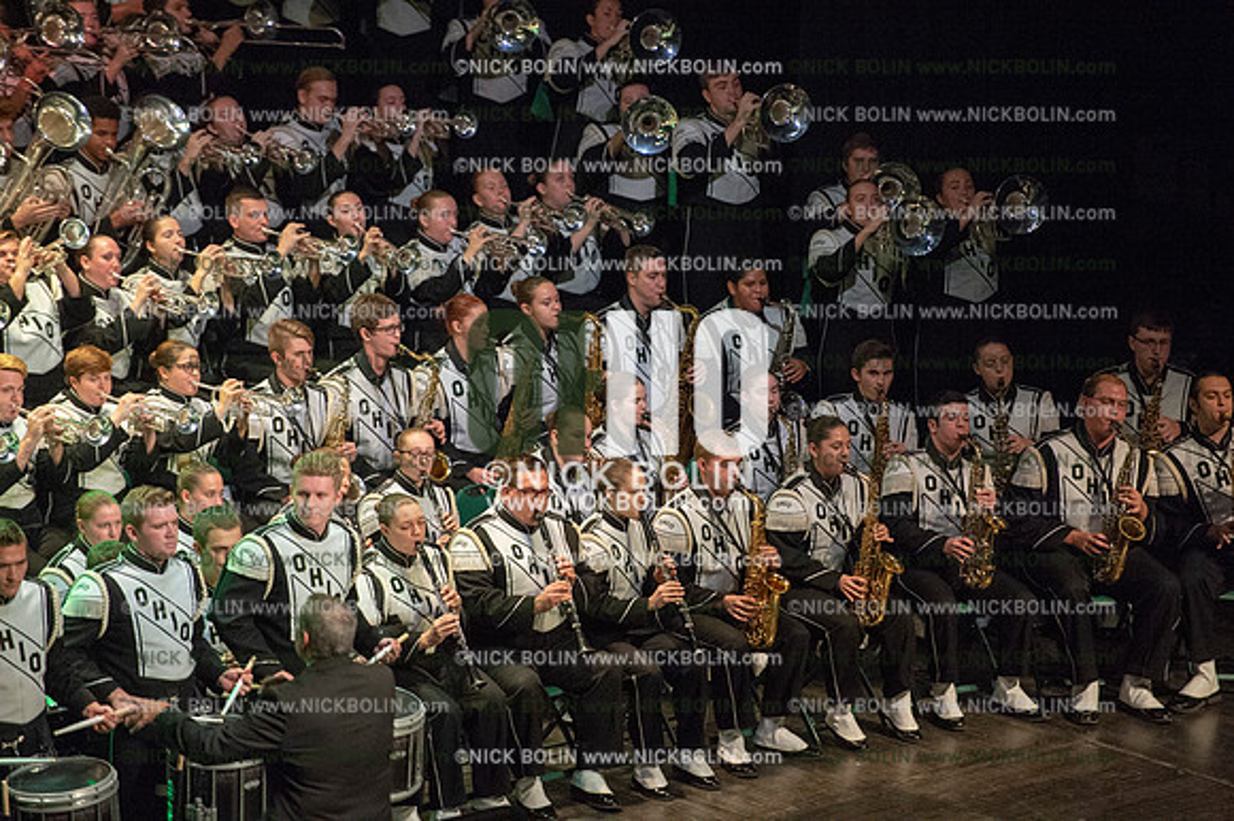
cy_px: 410
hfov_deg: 10.3
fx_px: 6851
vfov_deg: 6.9
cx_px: 617
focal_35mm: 200
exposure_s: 1/1600
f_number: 2.8
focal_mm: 200
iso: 8000
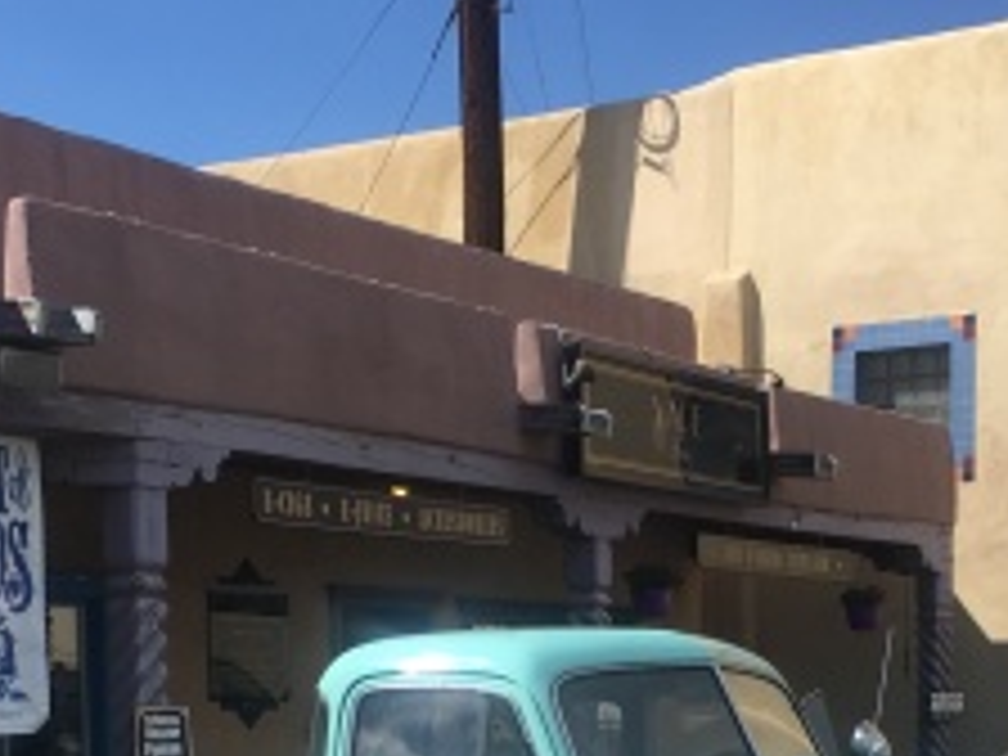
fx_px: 2417
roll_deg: +0.9
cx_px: 634
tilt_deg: -4.4
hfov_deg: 23.5
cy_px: 918
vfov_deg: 17.0
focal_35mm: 83
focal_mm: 4.15
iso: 25
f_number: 2.2
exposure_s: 1/1789
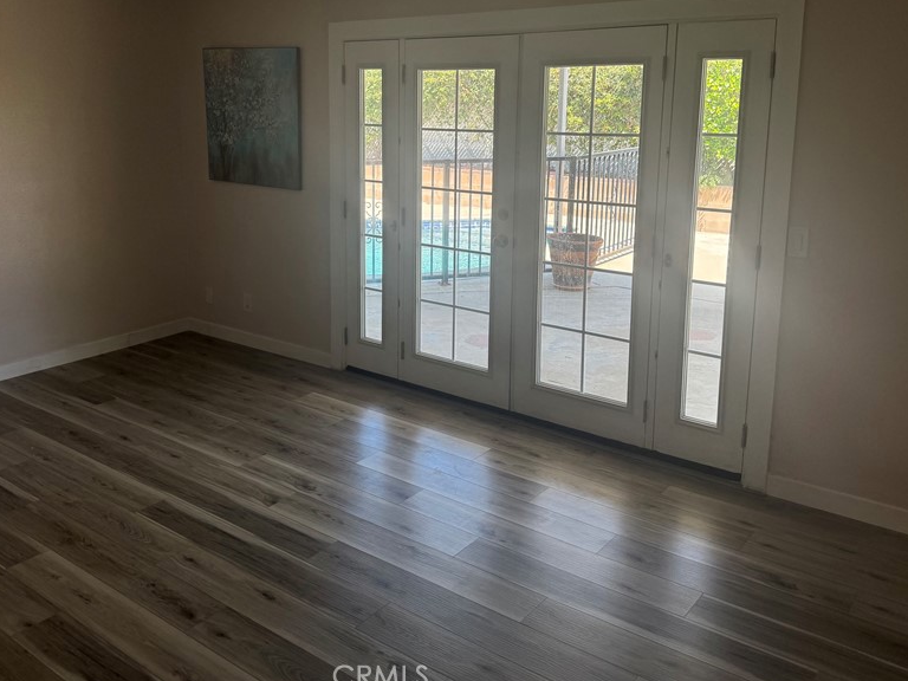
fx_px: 839
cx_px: 404
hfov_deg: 56.7
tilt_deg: -9.1
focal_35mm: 32
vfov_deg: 43.7
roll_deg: -0.3
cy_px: 239
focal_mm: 6.76
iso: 80
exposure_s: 1/358
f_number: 1.78
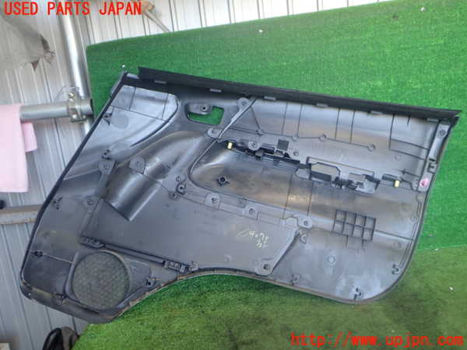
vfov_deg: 46.8
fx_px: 405
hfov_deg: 60.0
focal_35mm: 30
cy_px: 175
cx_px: 234
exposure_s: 1/50
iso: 200
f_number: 2.3
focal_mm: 5.4
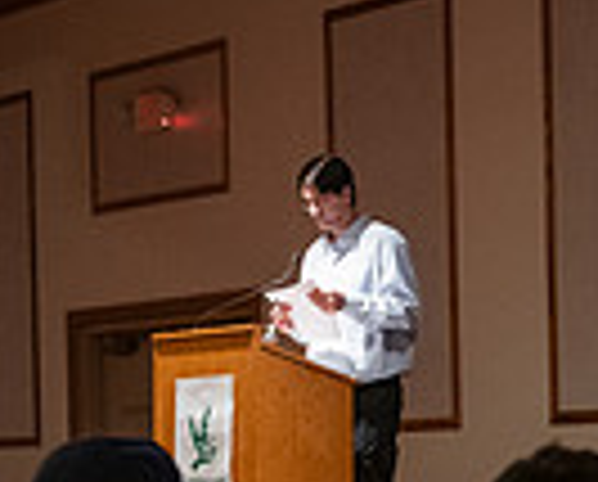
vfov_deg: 10.4
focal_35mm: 147
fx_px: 2607
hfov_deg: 13.0
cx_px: 472
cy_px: 502
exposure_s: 1/160
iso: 3200
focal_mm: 36
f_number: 2.8
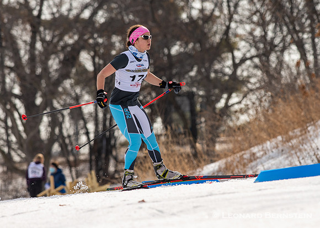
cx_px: 178
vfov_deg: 2.9
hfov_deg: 4.1
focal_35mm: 490
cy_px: 118
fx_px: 4449
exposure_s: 1/2000
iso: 400
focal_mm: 300
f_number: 6.3
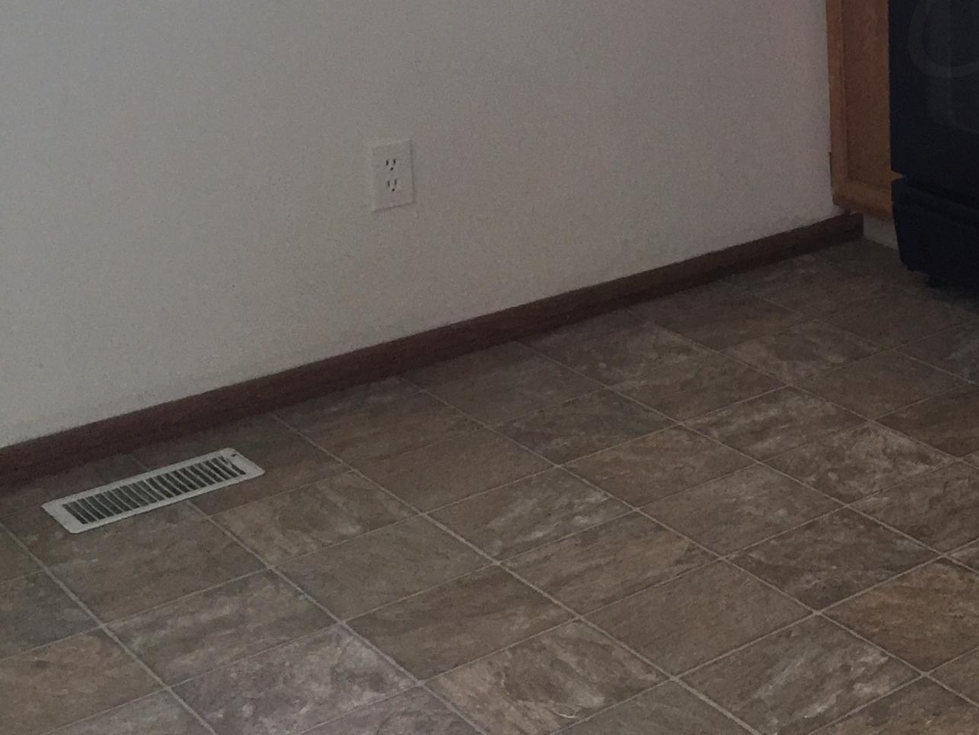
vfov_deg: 21.0
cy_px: 28
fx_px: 1924
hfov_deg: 25.9
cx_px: 1134
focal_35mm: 68
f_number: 2.2
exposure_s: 1/30
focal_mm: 4.15
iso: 200
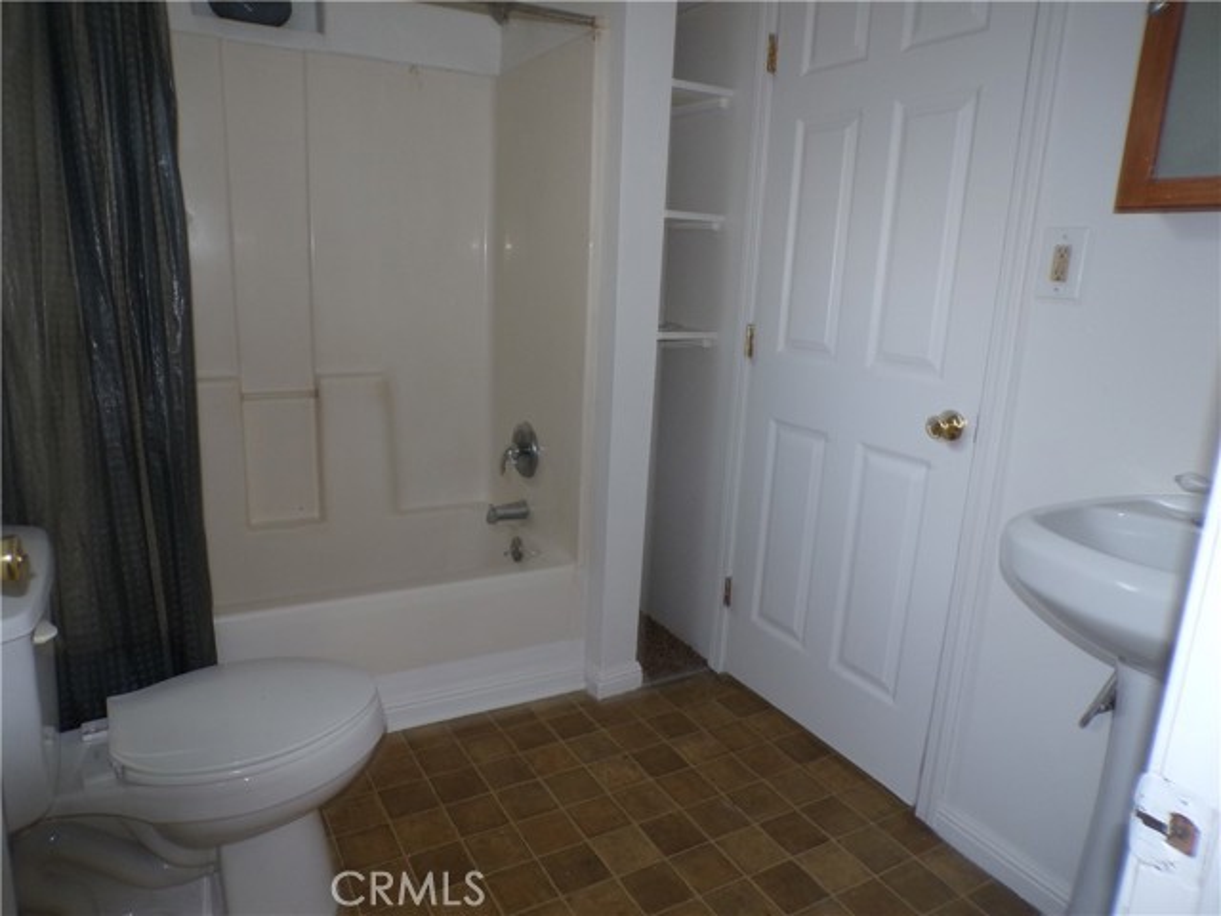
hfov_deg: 71.6
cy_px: 458
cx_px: 610
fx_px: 847
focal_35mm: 24
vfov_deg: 56.8
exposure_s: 1/17
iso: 200
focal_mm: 4.3
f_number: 3
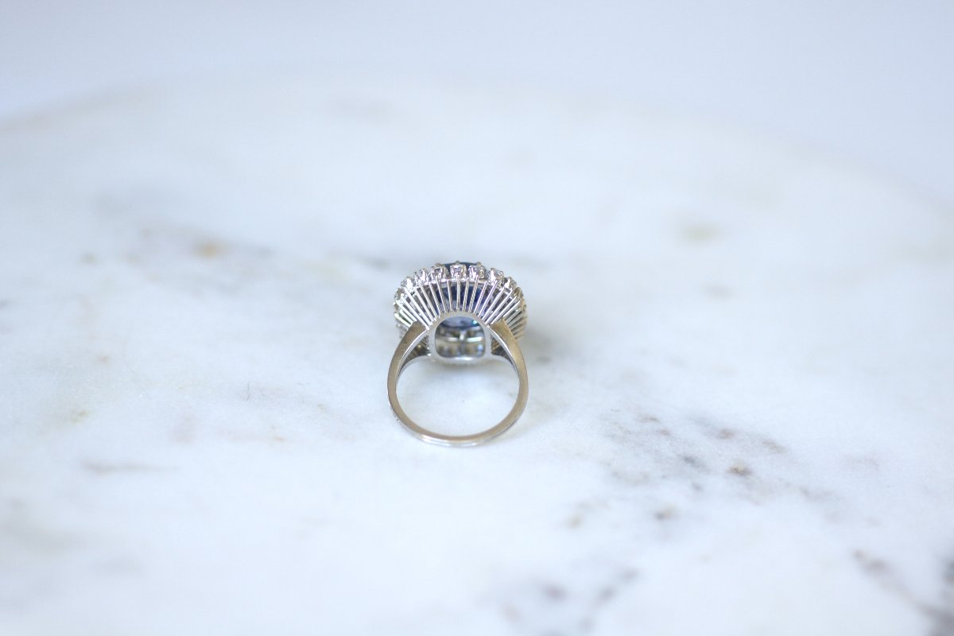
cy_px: 318
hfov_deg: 19.5
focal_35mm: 105
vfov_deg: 13.0
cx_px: 477
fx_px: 2782
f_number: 2.8
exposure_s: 1/125
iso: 250
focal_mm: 70
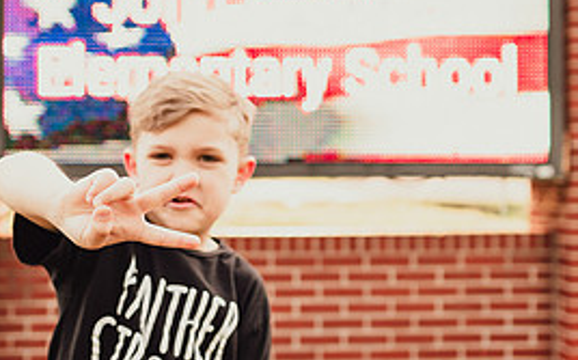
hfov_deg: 38.2
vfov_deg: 24.4
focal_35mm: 53
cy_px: 180
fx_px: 834
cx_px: 276
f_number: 2.2
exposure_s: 1/320
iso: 160
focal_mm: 24
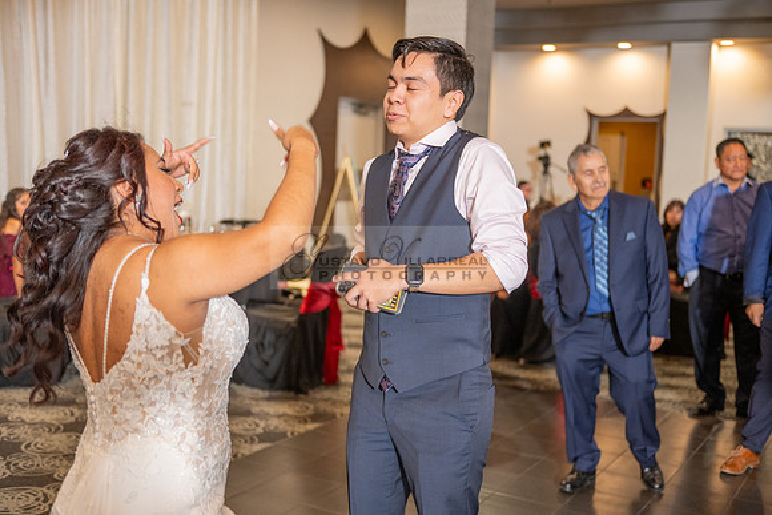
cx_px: 386
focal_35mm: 44
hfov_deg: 44.5
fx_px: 944
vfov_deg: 30.5
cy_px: 258
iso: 800
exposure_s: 1/125
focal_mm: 44
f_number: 2.8
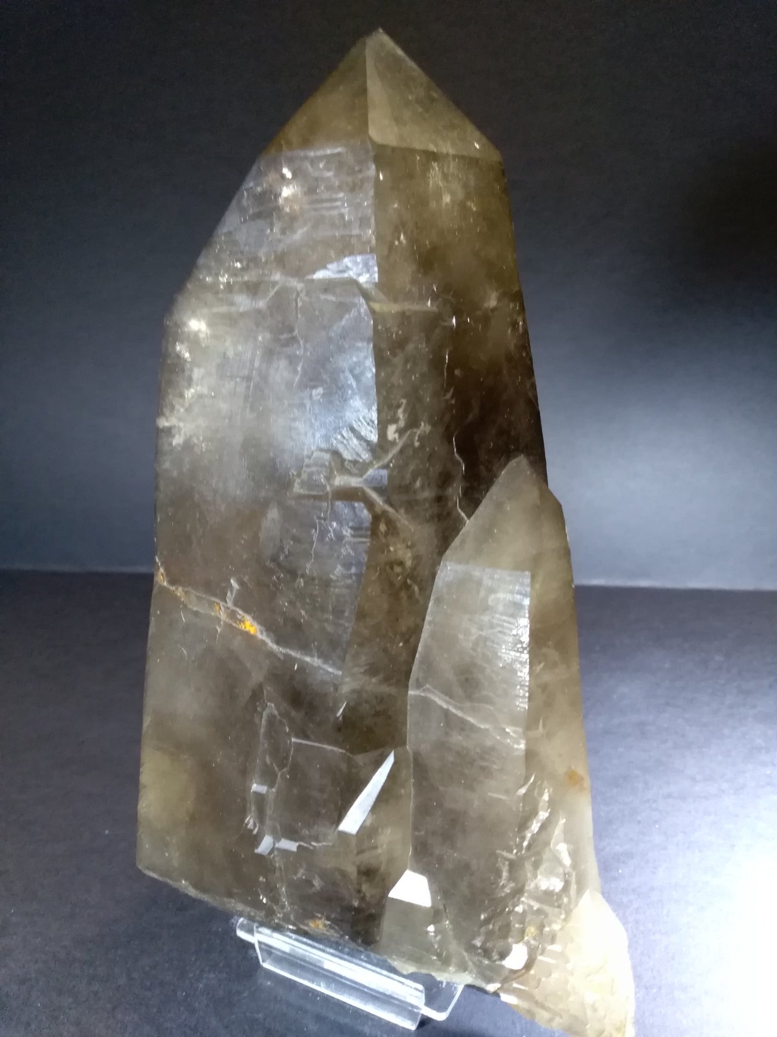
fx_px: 778
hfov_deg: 53.1
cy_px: 518
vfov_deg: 67.3
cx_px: 388
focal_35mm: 26
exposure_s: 1/20
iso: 874
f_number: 2
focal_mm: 3.54
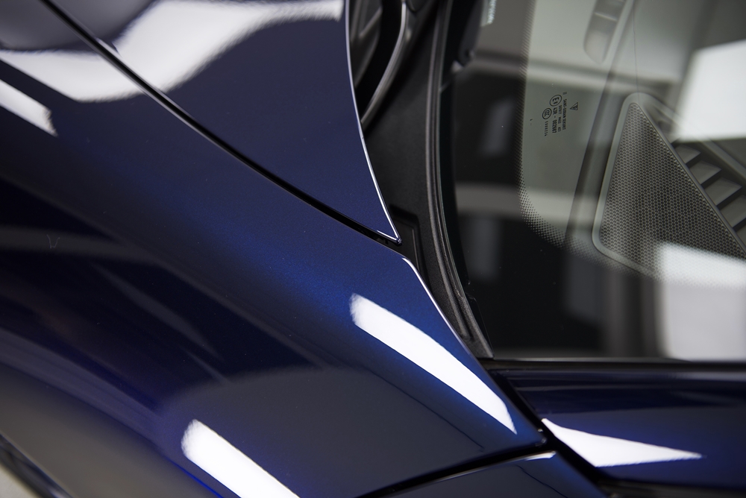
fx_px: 912
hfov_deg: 44.5
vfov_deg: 30.6
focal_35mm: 44
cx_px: 373
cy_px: 249
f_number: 2.8
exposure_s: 1/40
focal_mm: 44
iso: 100
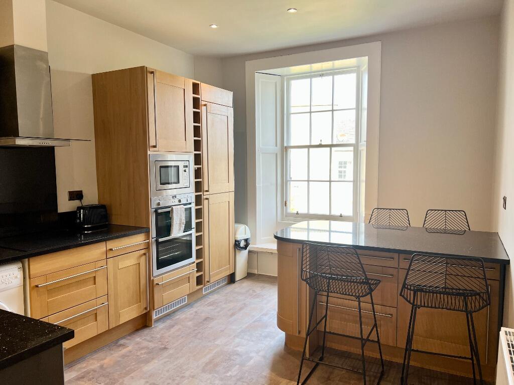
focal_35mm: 26
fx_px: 386
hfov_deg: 67.3
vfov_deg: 53.1
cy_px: 192
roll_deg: +0.9
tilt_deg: -3.8
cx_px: 257
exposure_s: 1/100
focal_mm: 5.7
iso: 64
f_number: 1.5
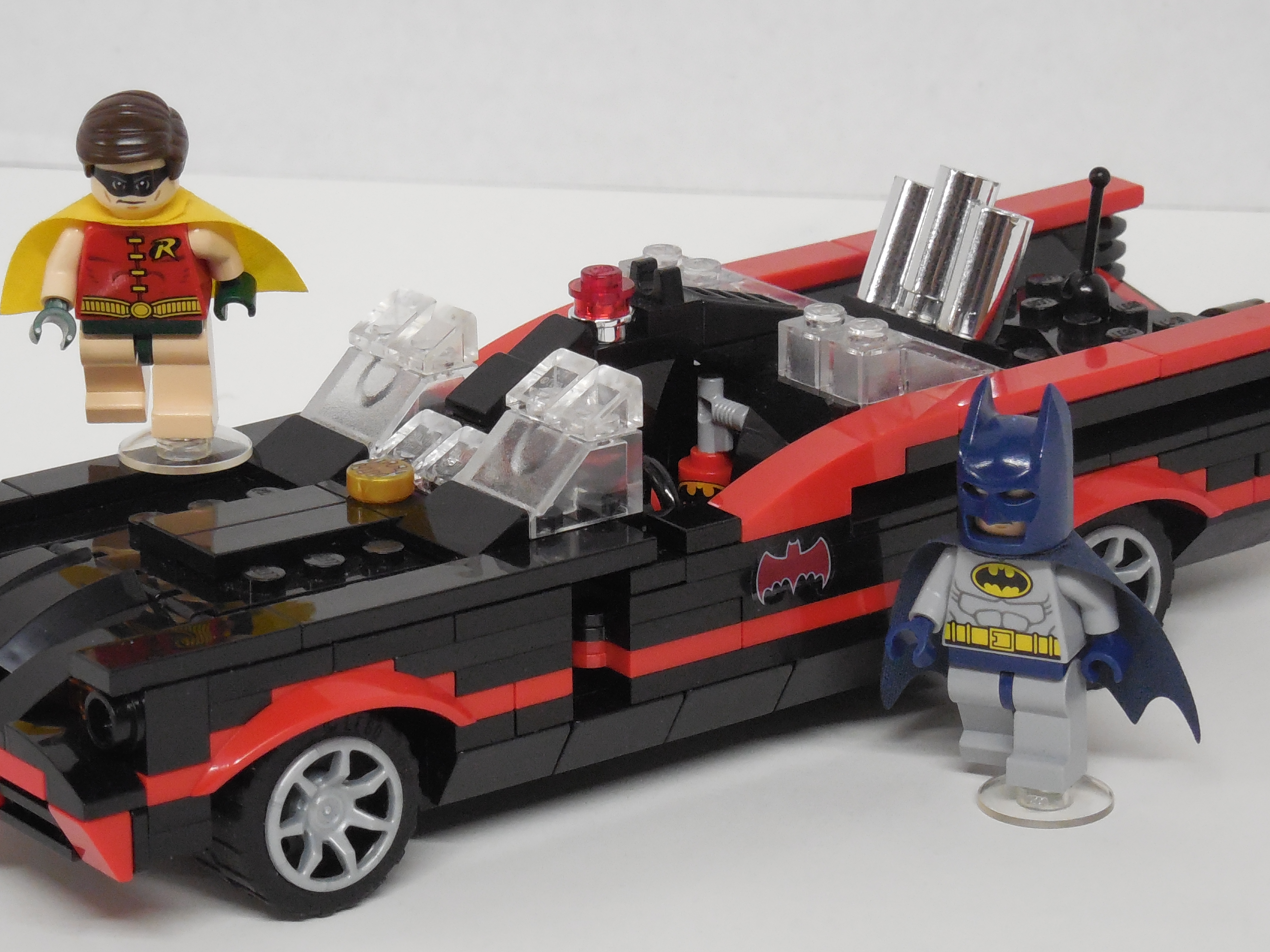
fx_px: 5283
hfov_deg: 13.7
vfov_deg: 10.3
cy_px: 501
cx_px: 584
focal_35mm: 144
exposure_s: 1/15
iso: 640
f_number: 4.7
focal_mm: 19.1
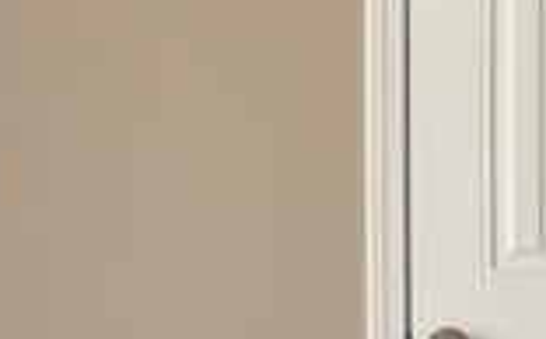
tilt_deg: +0.0
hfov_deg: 18.8
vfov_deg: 11.9
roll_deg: +0.5
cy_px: 297
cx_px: 68
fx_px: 1620
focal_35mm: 109
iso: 100
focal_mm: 6.76
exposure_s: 1/319
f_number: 1.78
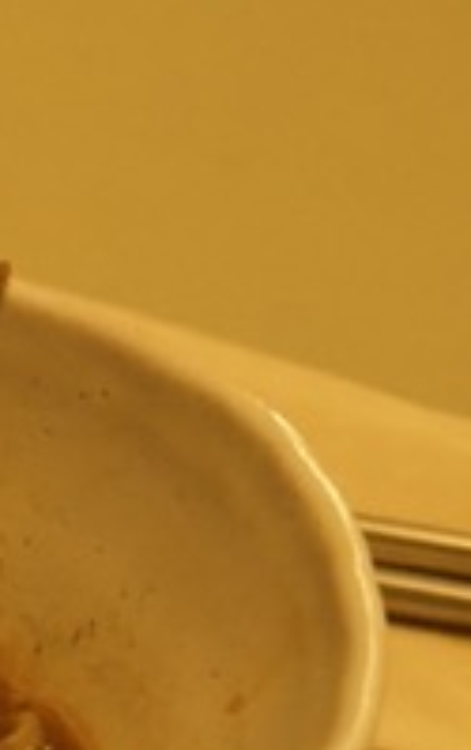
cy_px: 699
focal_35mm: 388
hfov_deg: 3.4
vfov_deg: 5.4
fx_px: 7933
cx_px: -524
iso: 6400
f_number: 5.6
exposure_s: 1/50
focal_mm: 79
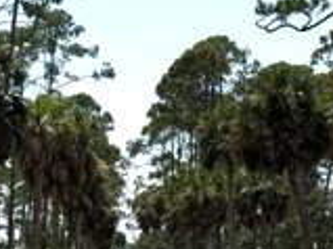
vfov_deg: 10.2
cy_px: 233
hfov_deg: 13.6
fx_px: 1394
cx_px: 142
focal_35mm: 145
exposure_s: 1/11364
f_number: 1.78
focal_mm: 6.76
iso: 64
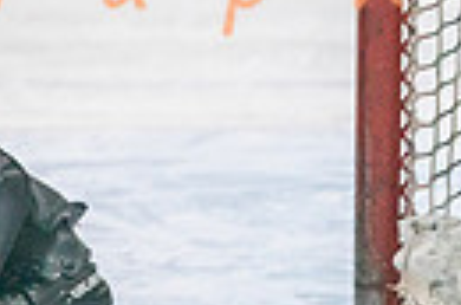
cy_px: -172
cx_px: -351
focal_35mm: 707
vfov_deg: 1.9
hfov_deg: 2.9
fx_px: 9031
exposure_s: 1/1250
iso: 3200
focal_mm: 158
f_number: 2.8
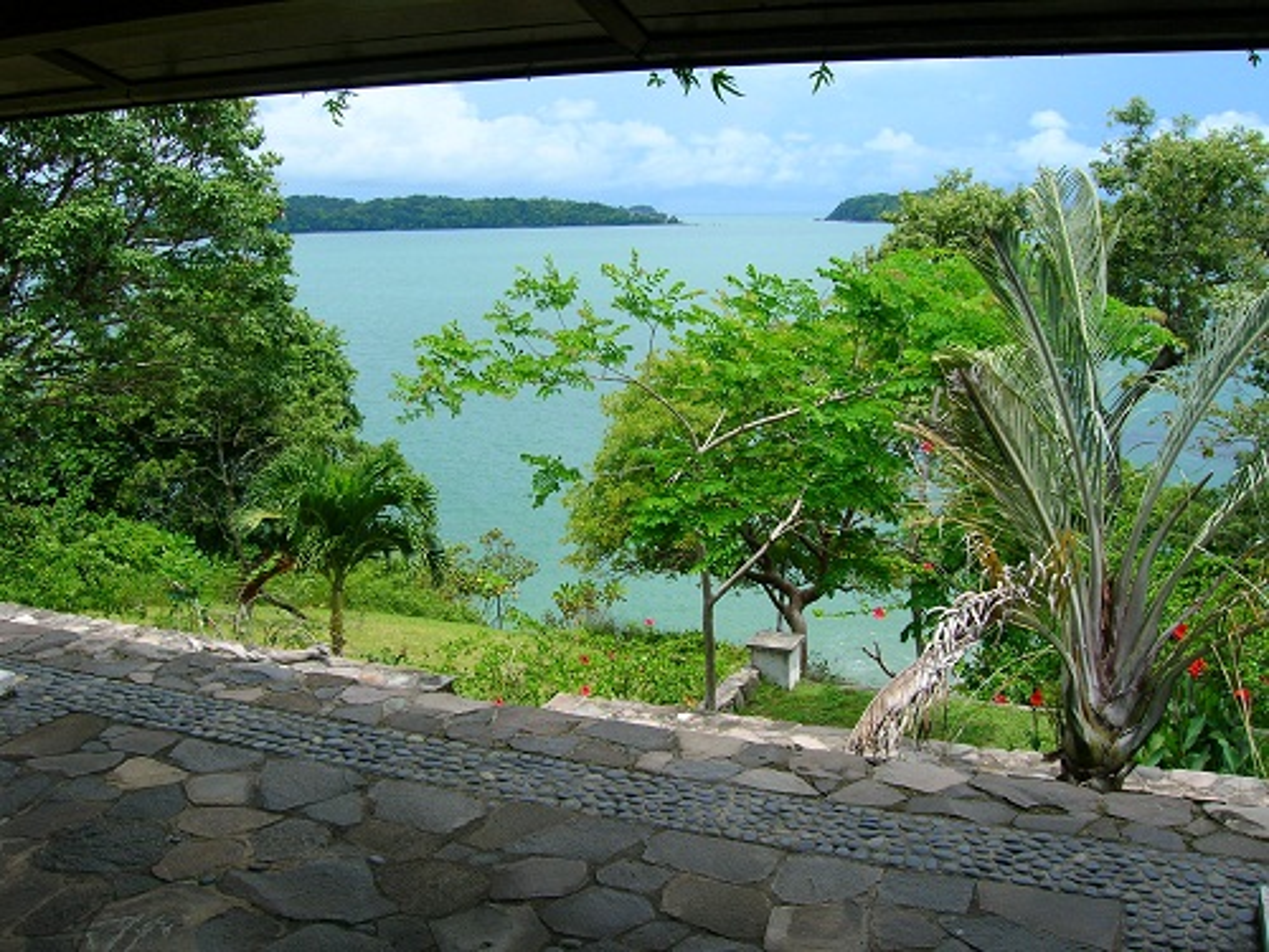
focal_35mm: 34
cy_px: 476
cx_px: 634
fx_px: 1246
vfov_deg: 41.8
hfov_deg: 54.0
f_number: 4.9
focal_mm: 5.7
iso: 50
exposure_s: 1/250
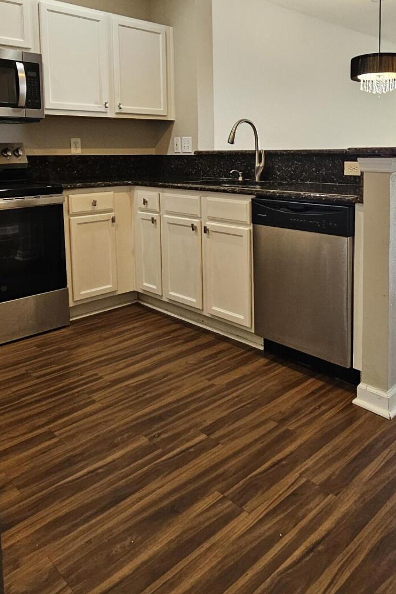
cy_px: 203
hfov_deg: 48.9
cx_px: 254
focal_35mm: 26
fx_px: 429
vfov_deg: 67.7
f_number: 2.2
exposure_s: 1/60
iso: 200
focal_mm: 2.2
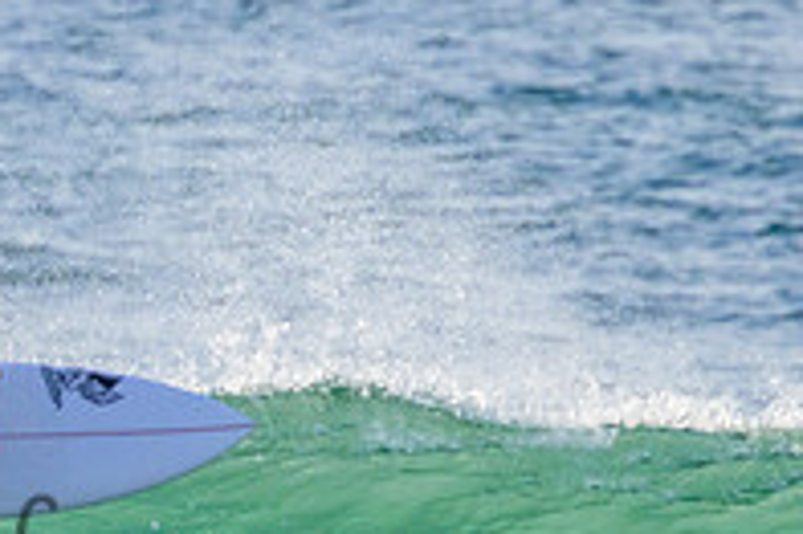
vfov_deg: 0.6
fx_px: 52618
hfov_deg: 0.9
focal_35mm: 2361
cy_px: 524
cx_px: -4
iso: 2000
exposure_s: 1/2000
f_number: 11
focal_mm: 800
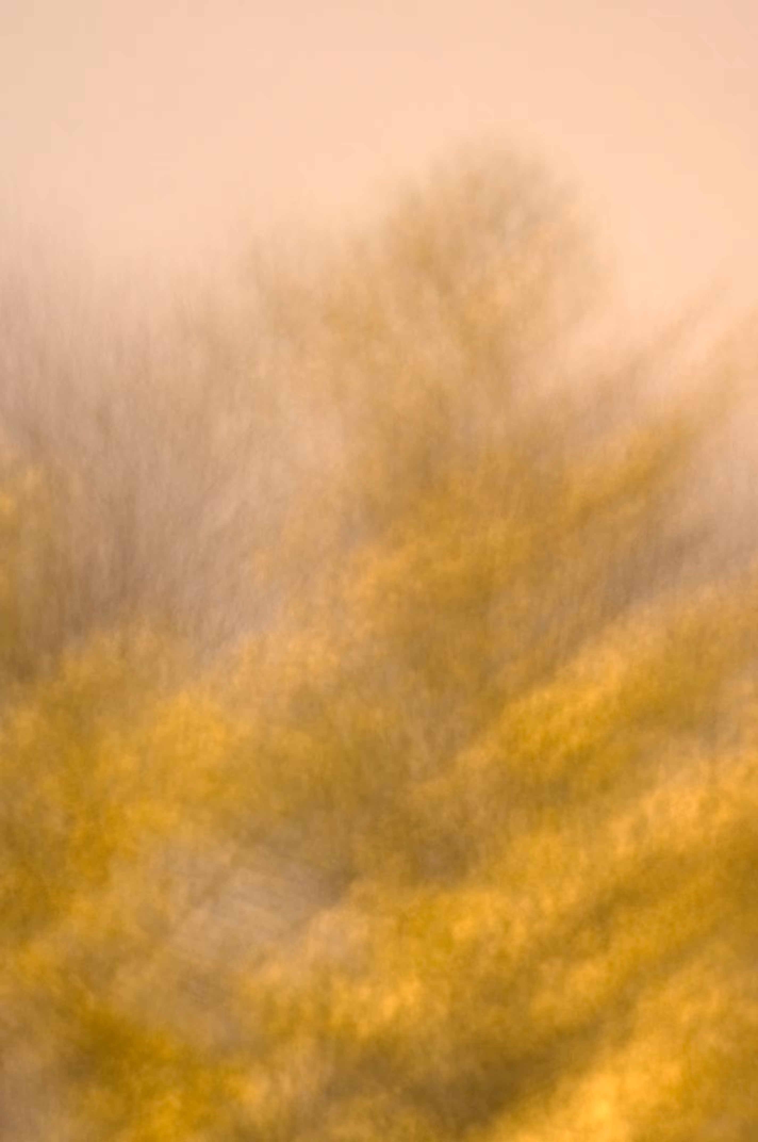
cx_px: 379
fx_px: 2375
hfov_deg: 18.1
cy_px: 571
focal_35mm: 75
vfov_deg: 27.0
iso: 200
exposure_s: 15
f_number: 9
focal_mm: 50
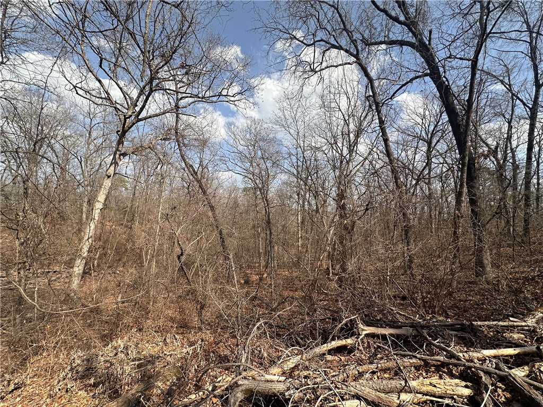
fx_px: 220
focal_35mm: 14
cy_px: 204
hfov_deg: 102.1
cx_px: 272
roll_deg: -4.8
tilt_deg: +1.6
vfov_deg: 85.7
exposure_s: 1/1383
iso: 50
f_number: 2.2
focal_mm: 2.22
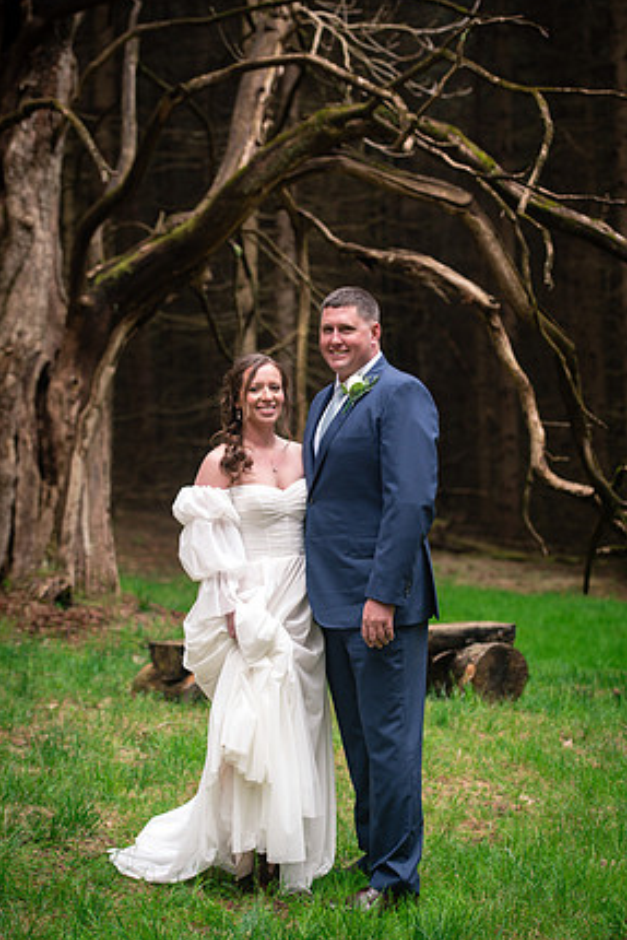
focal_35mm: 89
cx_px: 308
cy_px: 466
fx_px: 2323
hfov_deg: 15.4
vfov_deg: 22.9
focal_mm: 85
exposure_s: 1/320
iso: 500
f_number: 3.5
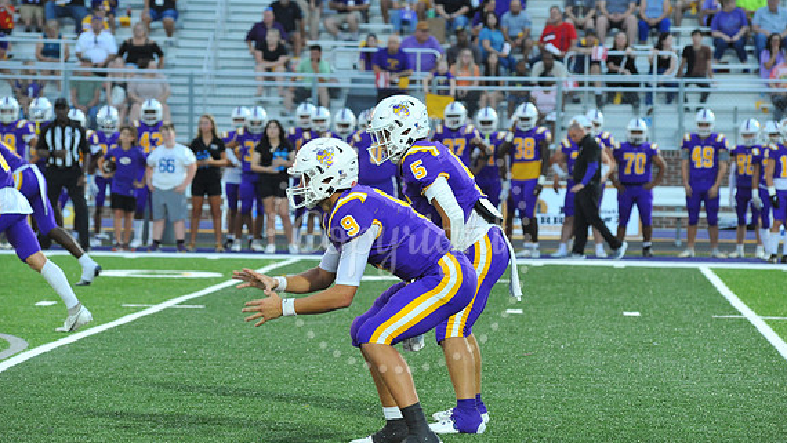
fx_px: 4446
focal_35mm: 213
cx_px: 399
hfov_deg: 10.1
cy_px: 240
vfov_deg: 5.7
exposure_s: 1/320
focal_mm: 200
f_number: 7.1
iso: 3200
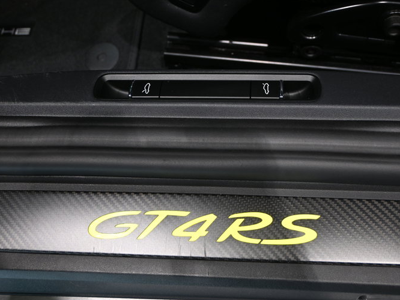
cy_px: 147
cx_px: 209
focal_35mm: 42
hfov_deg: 45.2
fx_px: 480
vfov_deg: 34.7
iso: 400
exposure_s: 1/40
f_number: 4.2
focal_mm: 25
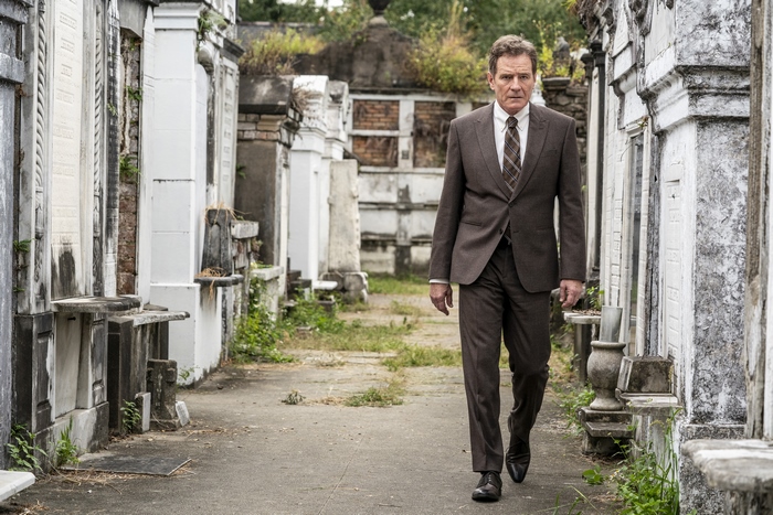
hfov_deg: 22.4
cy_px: 258
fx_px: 1954
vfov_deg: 15.0
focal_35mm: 91
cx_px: 386
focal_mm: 91
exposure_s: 1/400
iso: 1250
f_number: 5.6
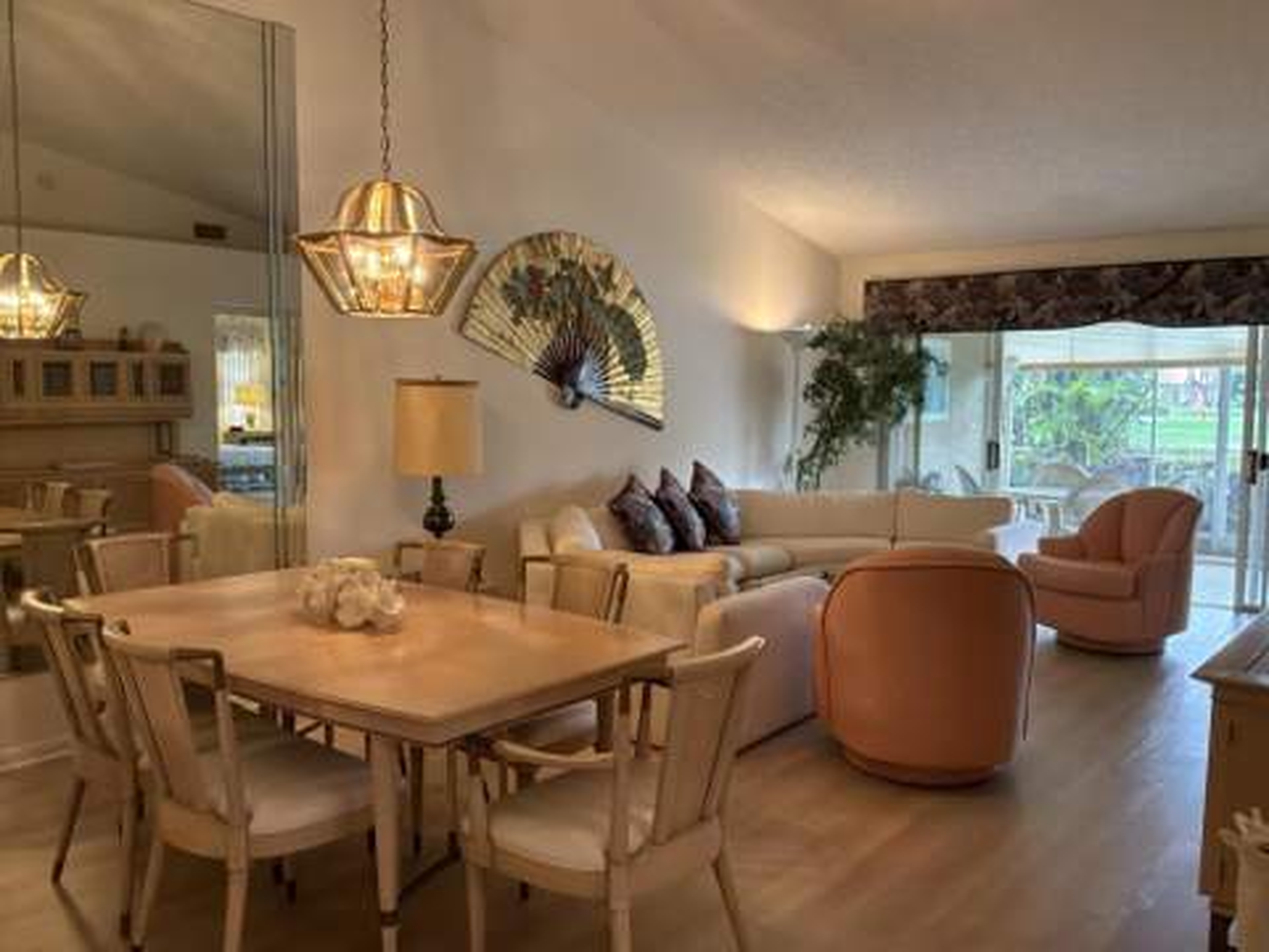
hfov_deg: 63.4
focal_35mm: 28
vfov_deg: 49.7
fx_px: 1026
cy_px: 476
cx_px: 634
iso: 160
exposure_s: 1/60
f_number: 1.8
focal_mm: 3
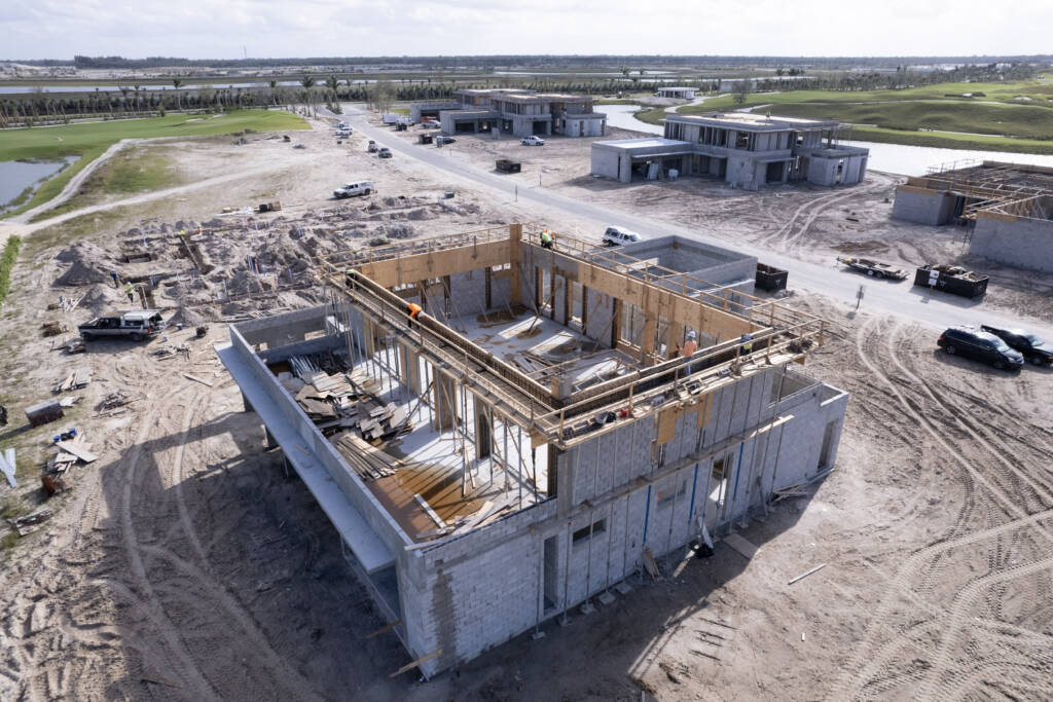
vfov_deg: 57.2
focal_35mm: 22
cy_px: 351
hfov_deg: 78.6
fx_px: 644
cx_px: 526
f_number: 2.8
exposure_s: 1/2500
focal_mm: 8.38
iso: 200
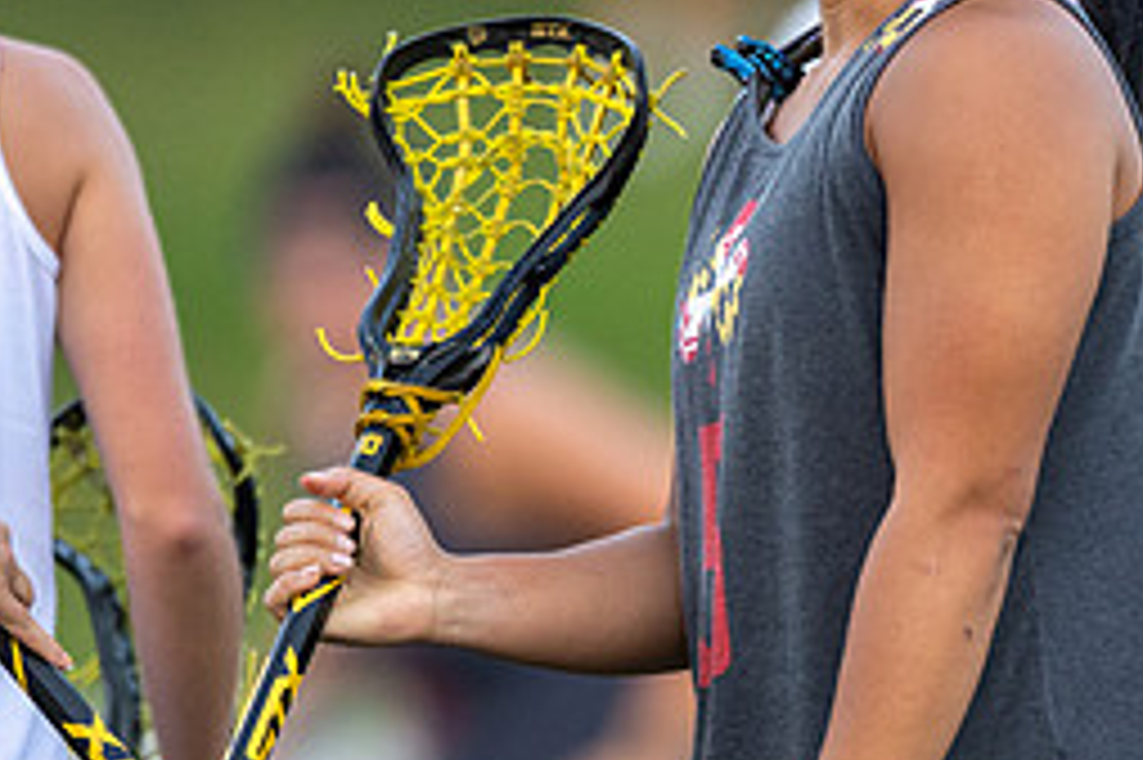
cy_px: 589
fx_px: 39946
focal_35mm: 1259
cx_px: 1069
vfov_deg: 1.1
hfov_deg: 1.6
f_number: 2.8
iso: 1600
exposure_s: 1/1250
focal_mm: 400
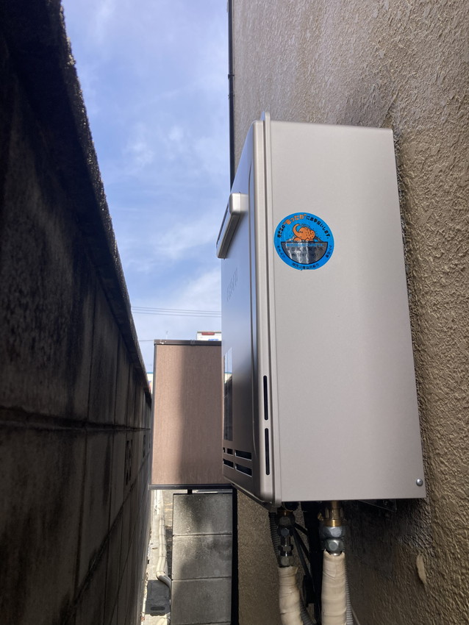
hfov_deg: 49.8
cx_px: 234
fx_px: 506
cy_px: 312
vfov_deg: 63.4
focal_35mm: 28
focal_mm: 3.99
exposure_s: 1/1185
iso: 20
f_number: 1.8
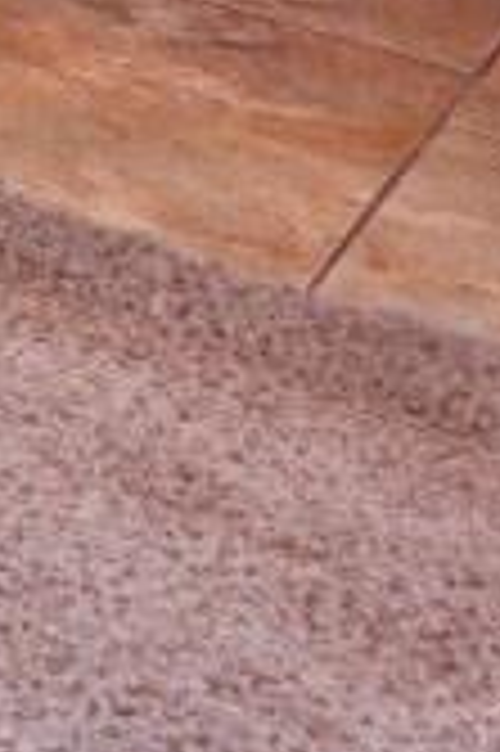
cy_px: -1247
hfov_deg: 5.3
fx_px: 2630
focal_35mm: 126
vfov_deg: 11.9
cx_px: -2437
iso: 560
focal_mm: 14
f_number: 4
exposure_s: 1/60
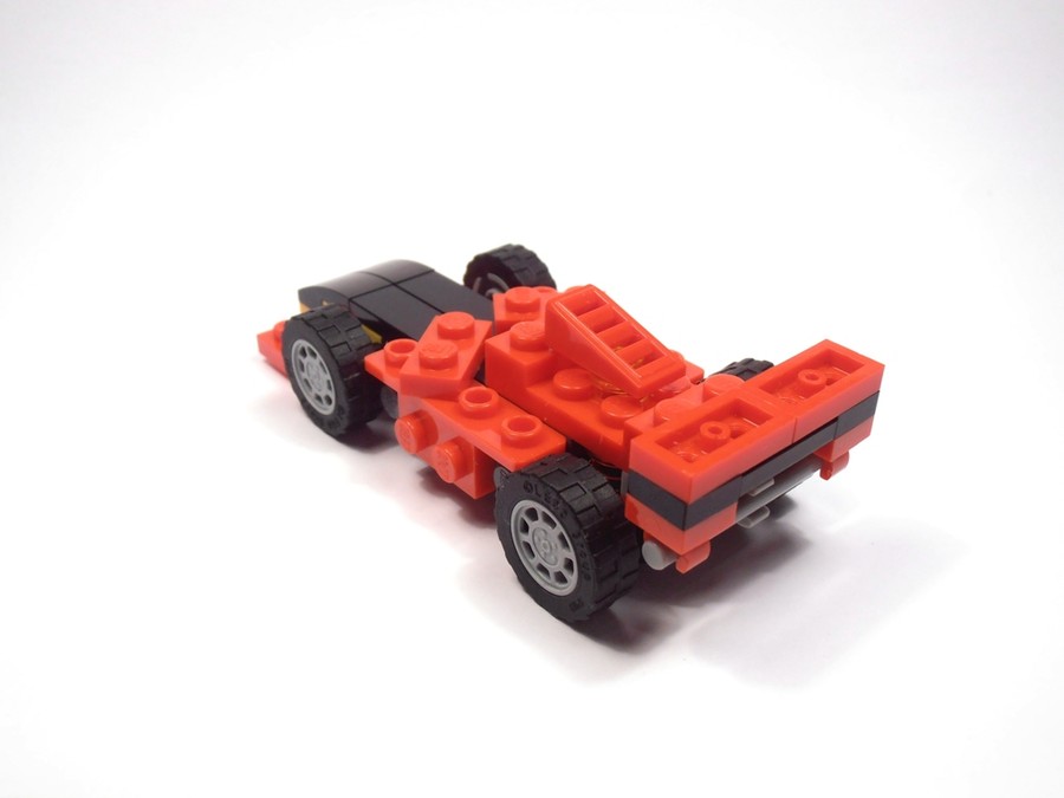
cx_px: 532
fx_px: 1137
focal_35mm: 37
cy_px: 399
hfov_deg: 50.1
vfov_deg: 38.7
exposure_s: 1/80
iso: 80
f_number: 3.9
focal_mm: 6.61
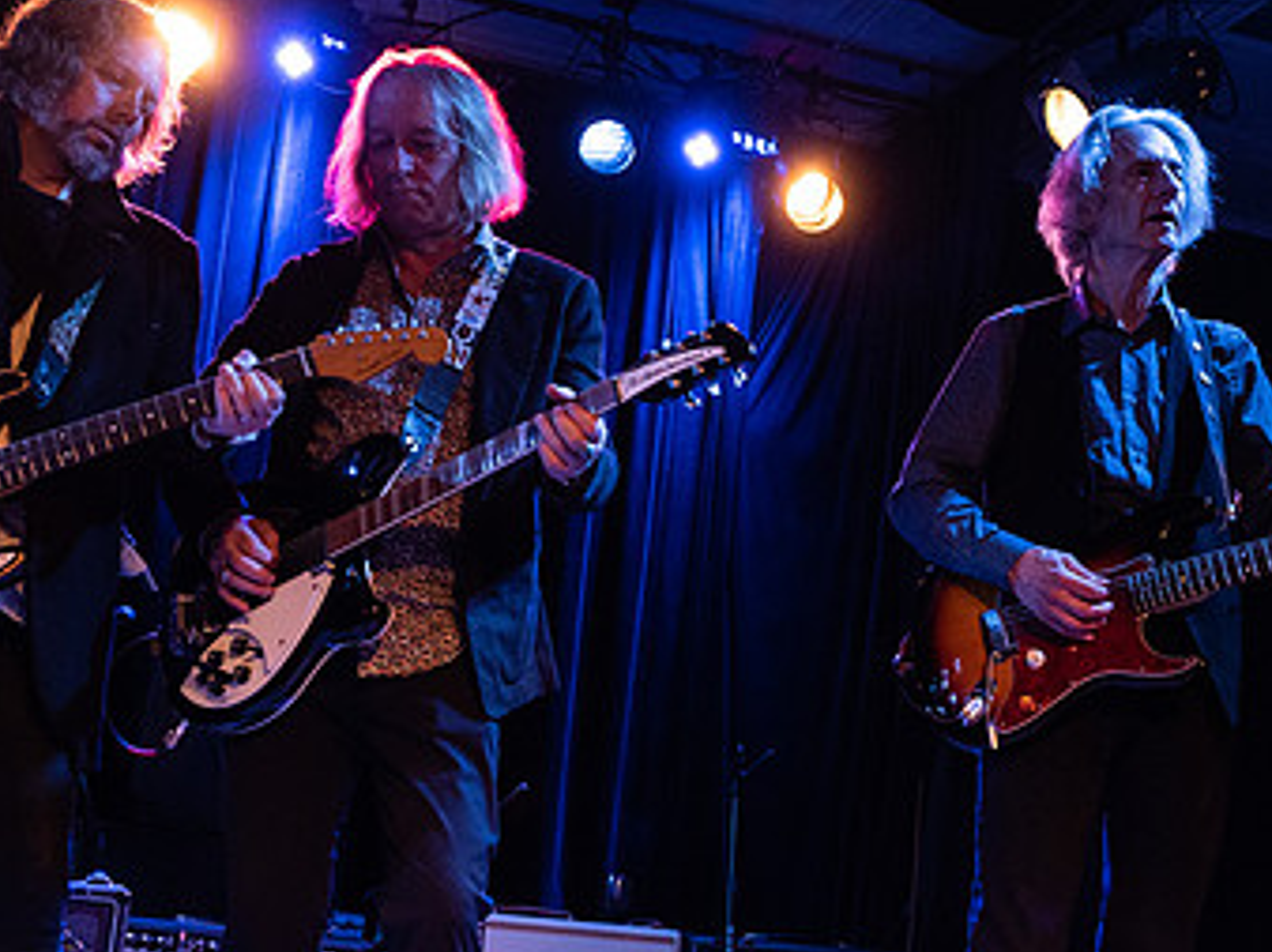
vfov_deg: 29.1
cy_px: 491
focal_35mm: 50
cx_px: 659
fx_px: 1836
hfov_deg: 38.2
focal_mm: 24
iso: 2000
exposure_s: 1/160
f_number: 3.2
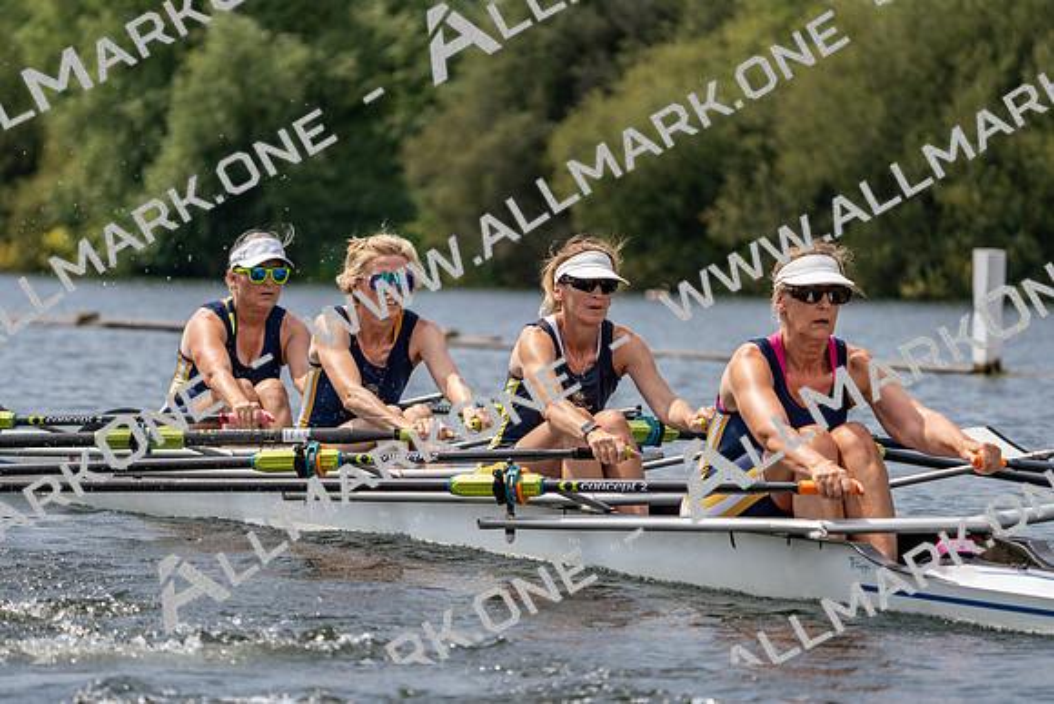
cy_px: 352
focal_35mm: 205
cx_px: 527
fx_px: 6003
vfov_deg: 6.7
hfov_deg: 10.0
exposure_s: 1/1600
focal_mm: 205
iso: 200
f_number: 5.6
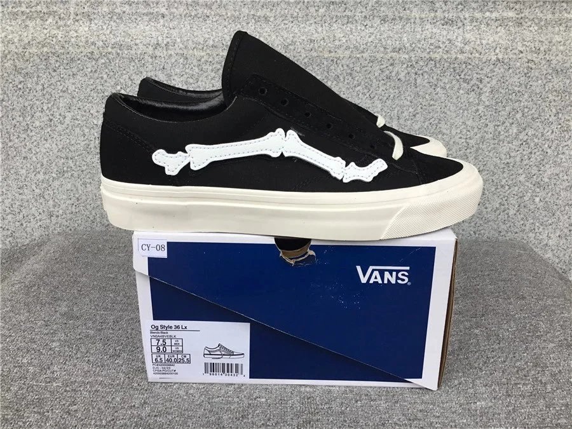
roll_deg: -0.5
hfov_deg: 58.4
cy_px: 214
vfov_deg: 45.4
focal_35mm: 31
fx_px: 512
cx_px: 286
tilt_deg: -18.3
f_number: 2.4
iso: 25
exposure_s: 1/100
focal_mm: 3.3
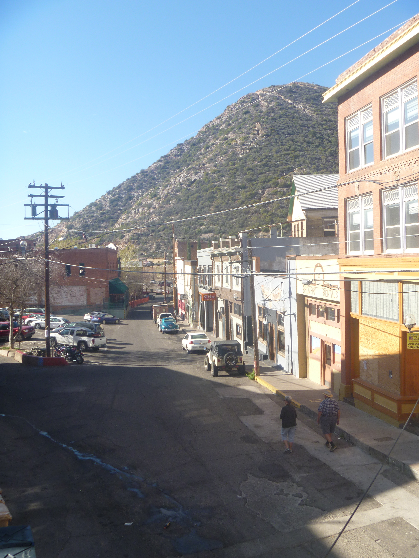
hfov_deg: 40.7
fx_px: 565
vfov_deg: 52.6
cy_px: 279
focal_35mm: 35
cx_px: 210
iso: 80
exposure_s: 1/200
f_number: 4.5
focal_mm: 6.3
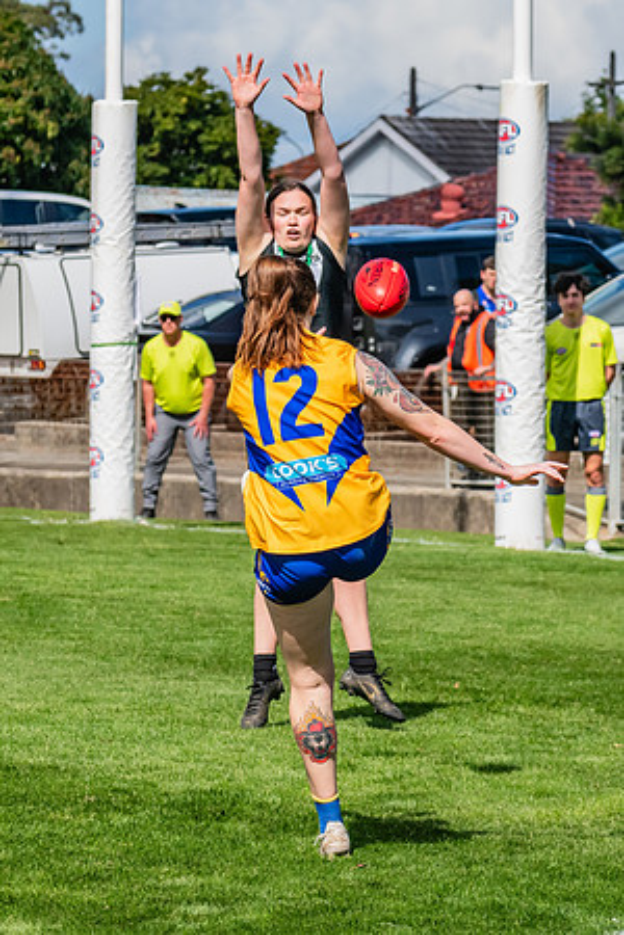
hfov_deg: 4.5
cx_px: 268
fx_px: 7916
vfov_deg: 6.8
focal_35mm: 304
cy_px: 475
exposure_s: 1/1600
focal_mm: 170
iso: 800
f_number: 13
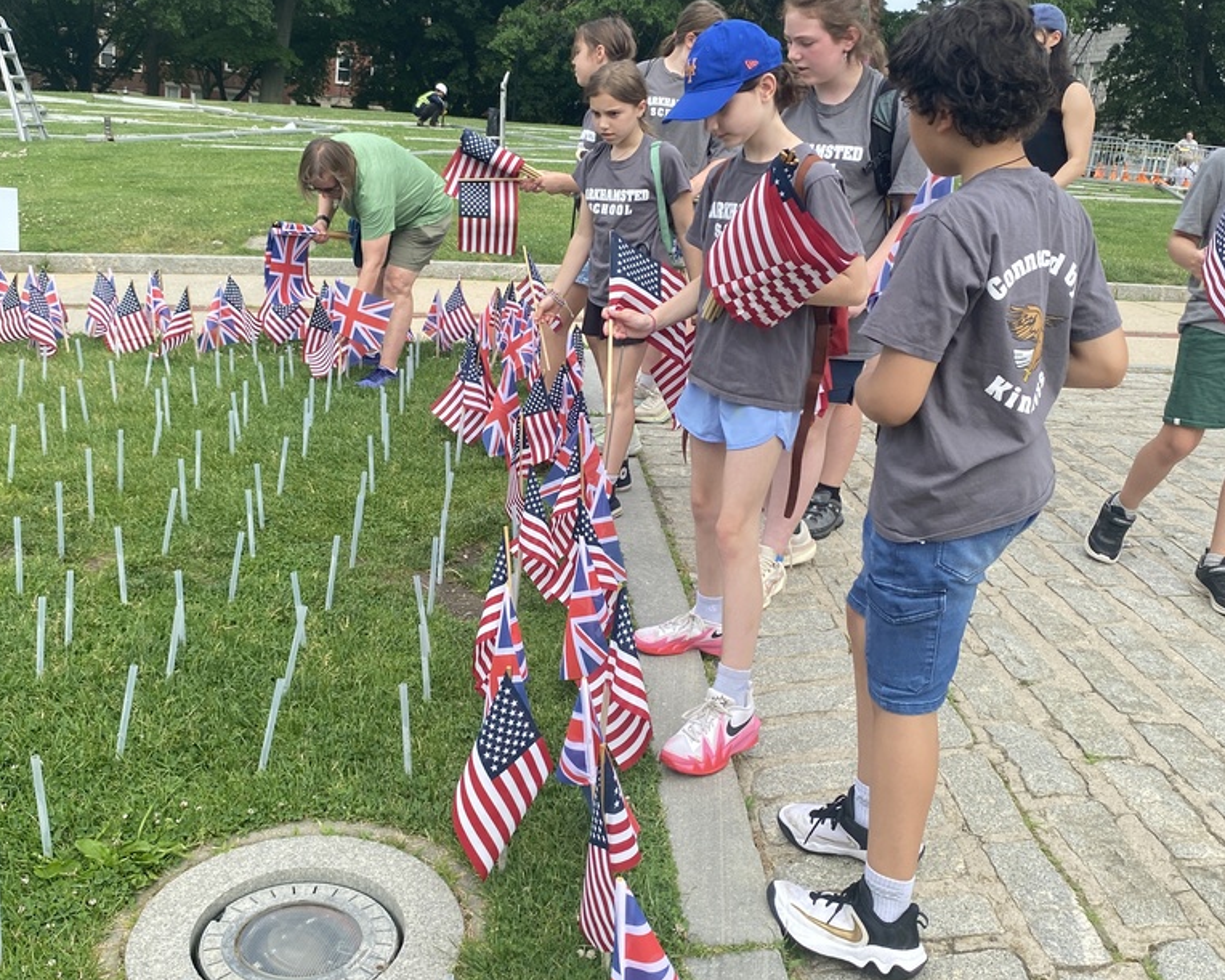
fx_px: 1233
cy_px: 430
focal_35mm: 34
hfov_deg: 52.8
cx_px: 611
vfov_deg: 43.3
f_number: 1.8
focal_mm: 4.25
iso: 32
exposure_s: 1/1193
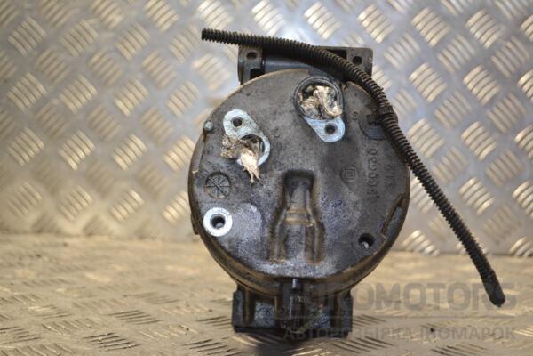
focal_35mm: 51
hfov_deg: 38.9
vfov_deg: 26.5
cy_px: 178
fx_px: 755
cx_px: 266
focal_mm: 34
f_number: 5
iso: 400
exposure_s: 1/80
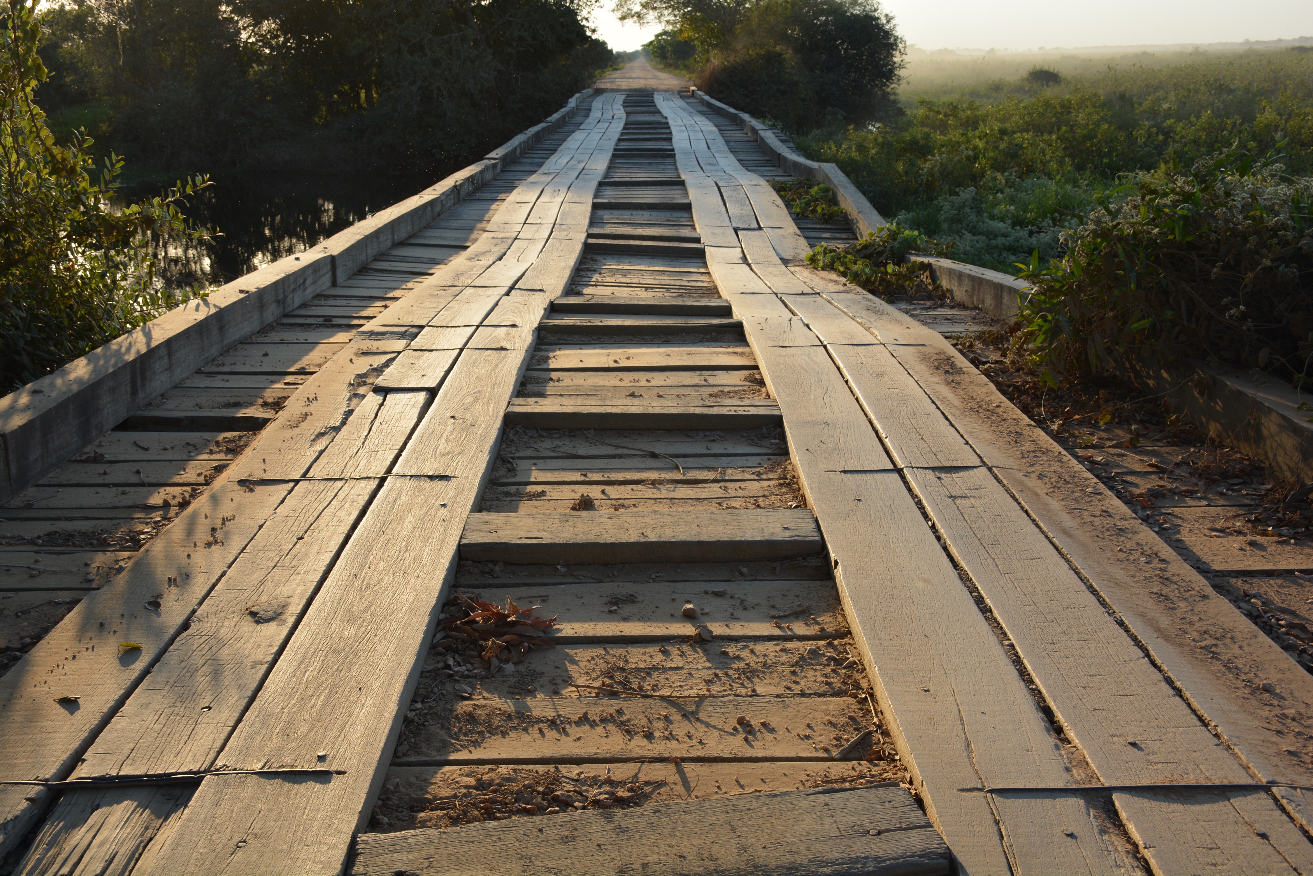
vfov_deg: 33.0
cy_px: 438
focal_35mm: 40
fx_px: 1477
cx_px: 656
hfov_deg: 47.9
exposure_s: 1/250
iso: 200
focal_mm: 27
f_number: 8
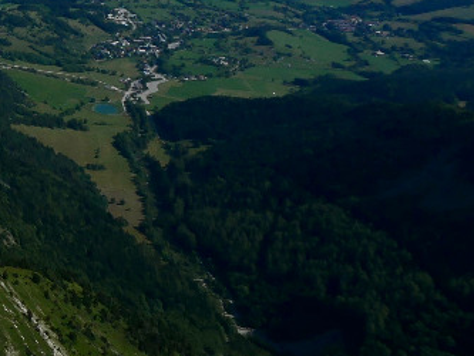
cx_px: -454
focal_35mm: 56
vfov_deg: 23.0
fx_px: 767
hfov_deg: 19.8
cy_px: -118
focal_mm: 7
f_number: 8
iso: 200
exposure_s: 1/1000
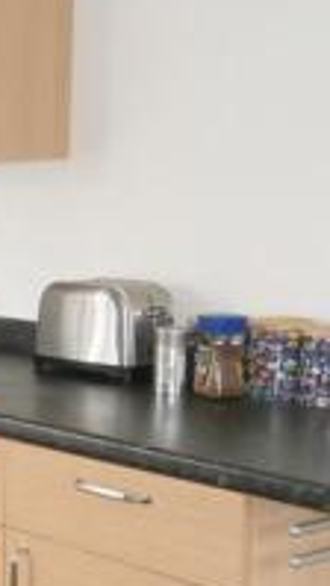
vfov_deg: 25.4
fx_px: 1291
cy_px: 417
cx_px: -361
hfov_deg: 12.5
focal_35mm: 83
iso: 200
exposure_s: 1/30
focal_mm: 4.7
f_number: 2.8
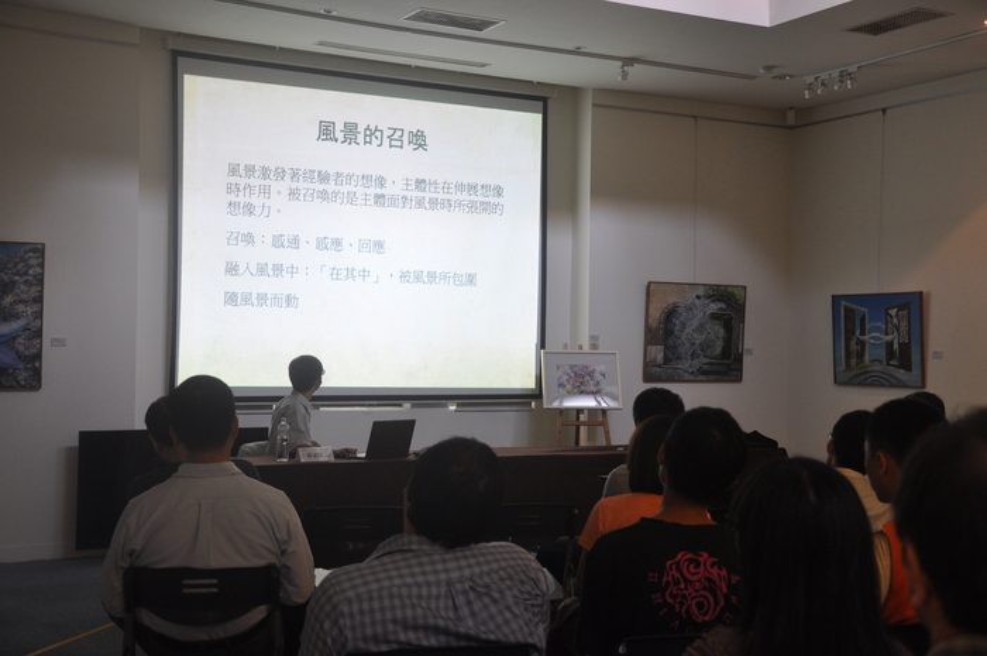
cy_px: 328
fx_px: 1314
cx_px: 494
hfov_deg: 41.2
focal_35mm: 48
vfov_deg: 28.0
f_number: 4.2
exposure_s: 1/15
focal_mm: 32
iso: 640
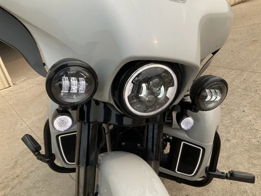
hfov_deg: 61.7
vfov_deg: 48.2
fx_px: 219
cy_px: 98
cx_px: 130
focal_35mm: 29
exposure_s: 1/978
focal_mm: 3
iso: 25
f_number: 1.8
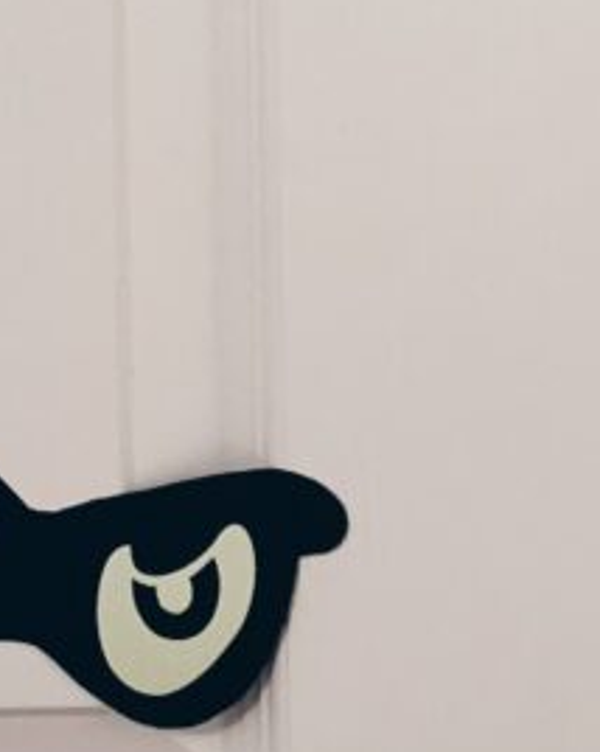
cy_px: -241
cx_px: 426
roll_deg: +0.9
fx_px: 2156
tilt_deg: -3.6
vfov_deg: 18.3
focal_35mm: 97
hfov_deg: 15.8
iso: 320
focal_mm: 4.25
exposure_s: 1/60
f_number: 1.8
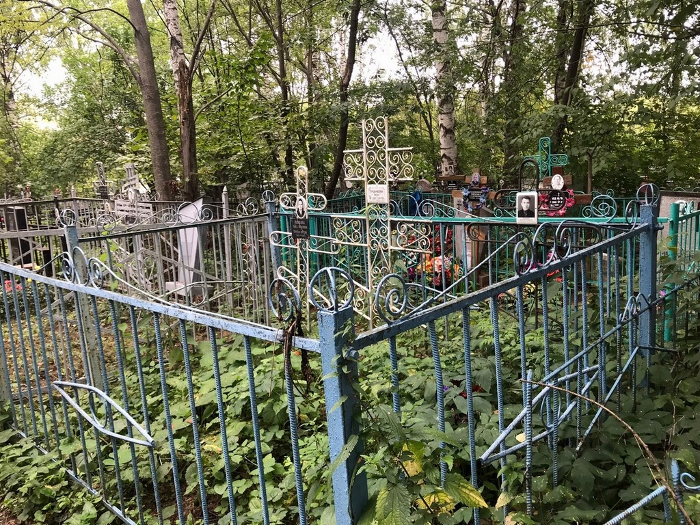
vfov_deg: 49.7
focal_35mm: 28
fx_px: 566
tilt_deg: -11.0
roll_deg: +5.4
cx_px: 350
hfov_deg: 63.4
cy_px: 262
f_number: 1.8
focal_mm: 3.99
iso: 32
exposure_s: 1/50
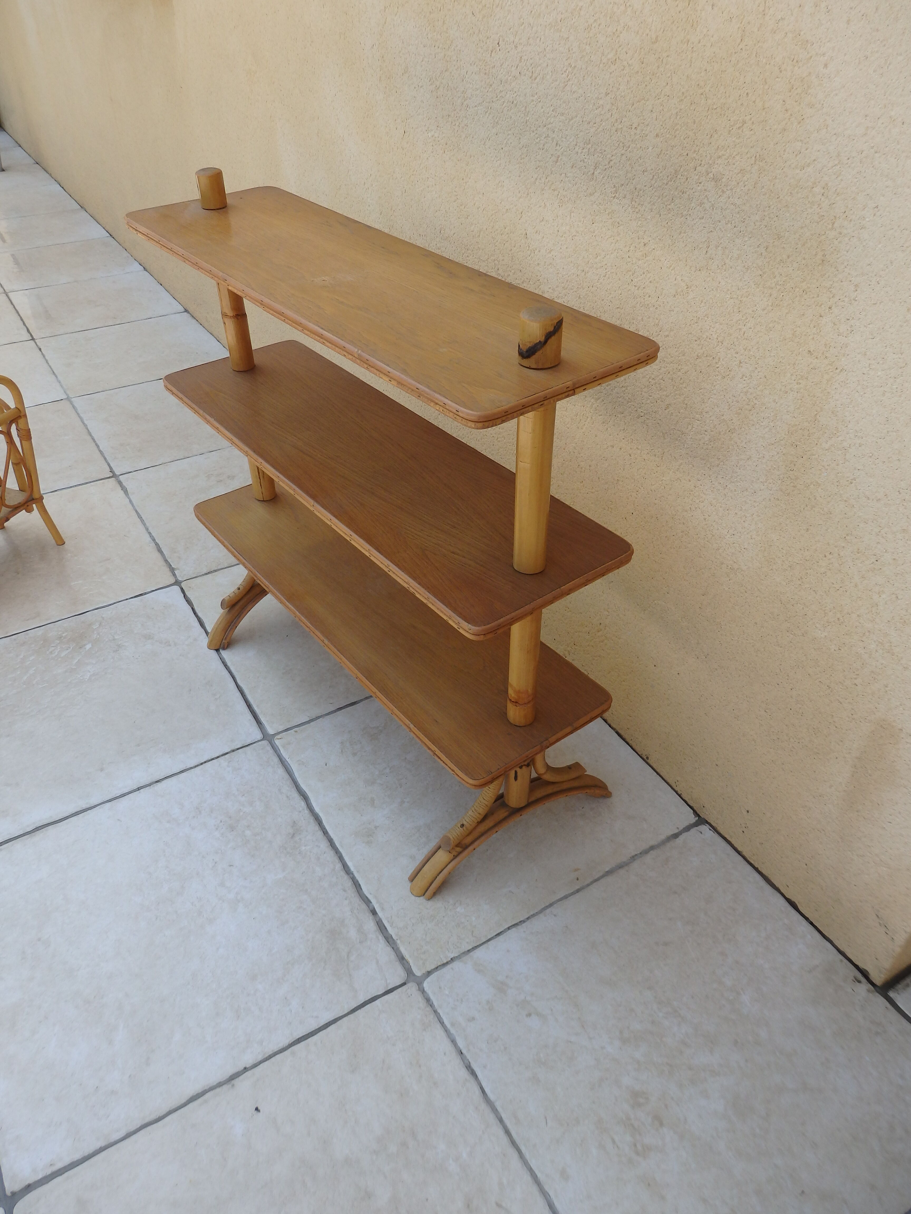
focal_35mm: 25
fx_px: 877
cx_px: 456
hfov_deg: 54.9
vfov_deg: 69.4
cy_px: 607
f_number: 3
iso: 125
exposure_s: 1/640
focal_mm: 4.5
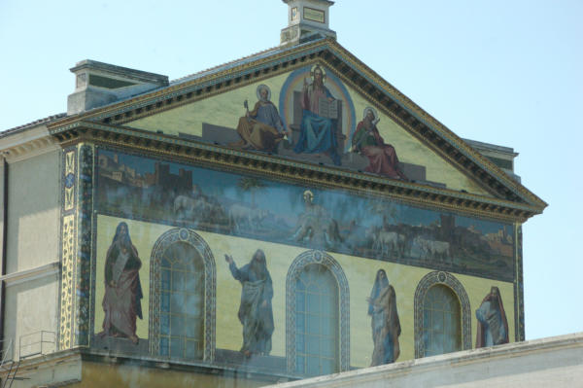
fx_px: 2548
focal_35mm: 158
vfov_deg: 8.7
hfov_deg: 13.1
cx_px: 292
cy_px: 194
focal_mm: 105
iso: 1600
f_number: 11
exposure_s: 1/200
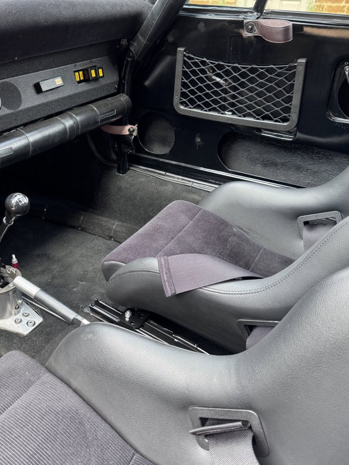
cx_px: 126
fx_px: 417
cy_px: 225
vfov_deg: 58.3
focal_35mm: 31
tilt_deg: -29.3
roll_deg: -1.2
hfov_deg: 45.0
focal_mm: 6.76
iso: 160
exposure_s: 1/121
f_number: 1.78
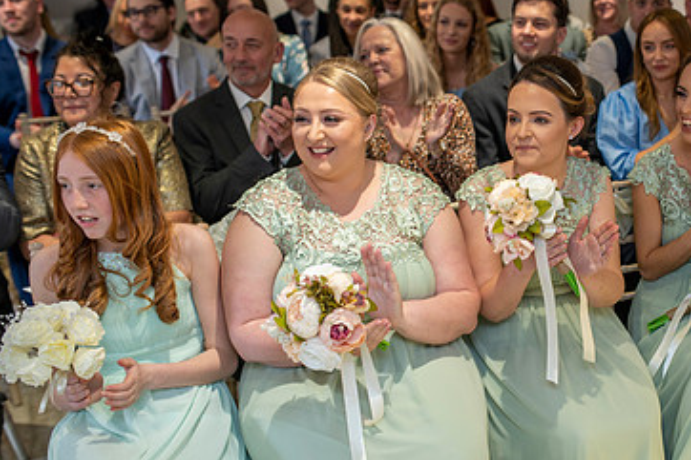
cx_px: 540
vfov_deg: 24.1
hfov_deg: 34.7
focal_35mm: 56
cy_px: 263
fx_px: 1074
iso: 200
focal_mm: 35
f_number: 2.5
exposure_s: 1/100
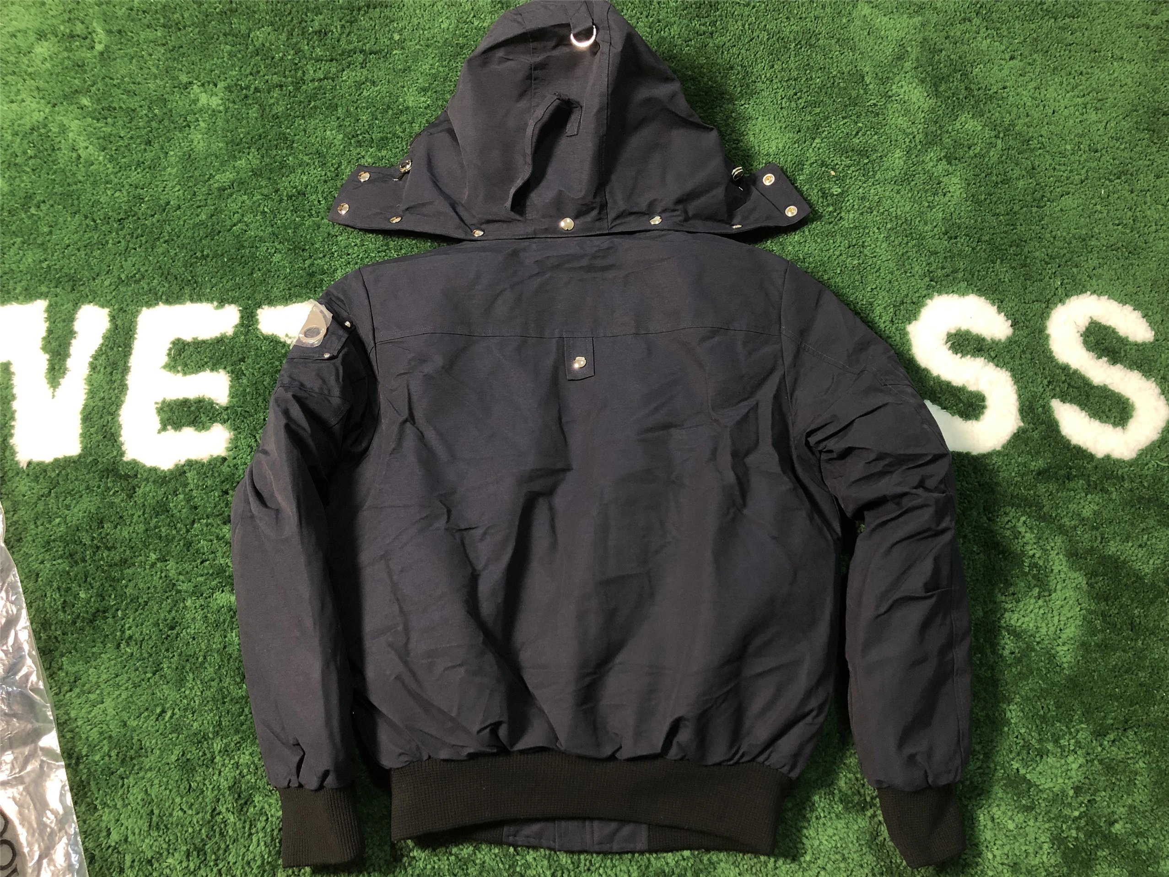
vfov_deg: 49.7
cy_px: 438
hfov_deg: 63.4
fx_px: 946
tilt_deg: -72.5
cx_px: 584
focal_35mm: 28
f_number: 1.8
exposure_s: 1/17
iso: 40
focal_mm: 4
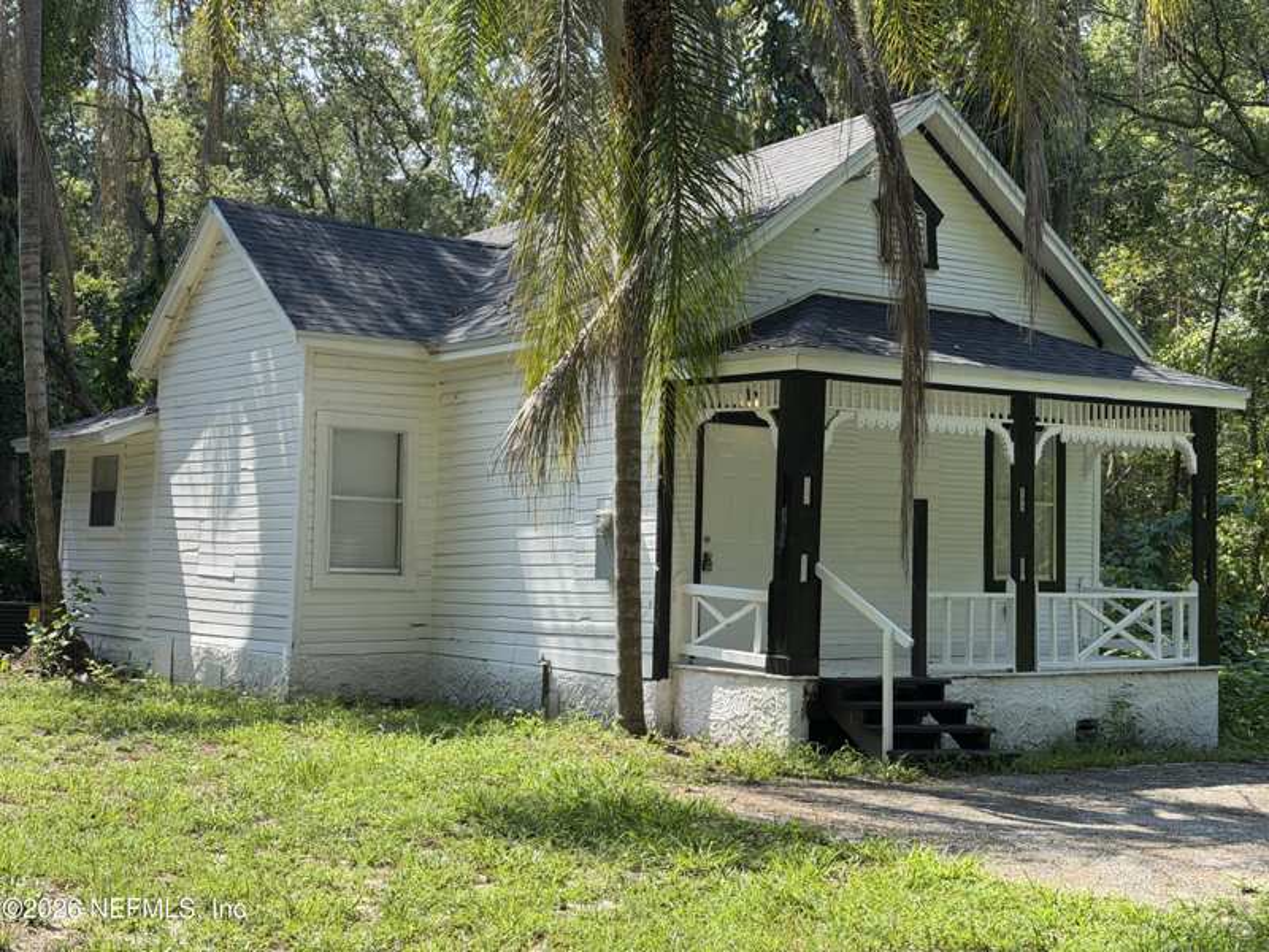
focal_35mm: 48
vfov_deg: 30.3
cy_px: 476
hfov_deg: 39.7
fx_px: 1760
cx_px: 634
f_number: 1.78
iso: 64
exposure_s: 1/1429
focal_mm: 6.76
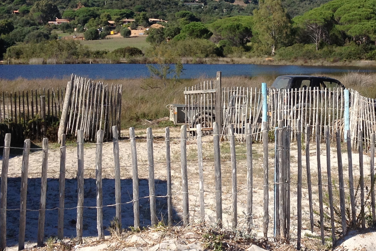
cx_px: 277
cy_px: 57
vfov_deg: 17.0
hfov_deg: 25.1
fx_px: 835
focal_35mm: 80
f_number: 2.4
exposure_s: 1/1727
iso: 64
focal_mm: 4.28
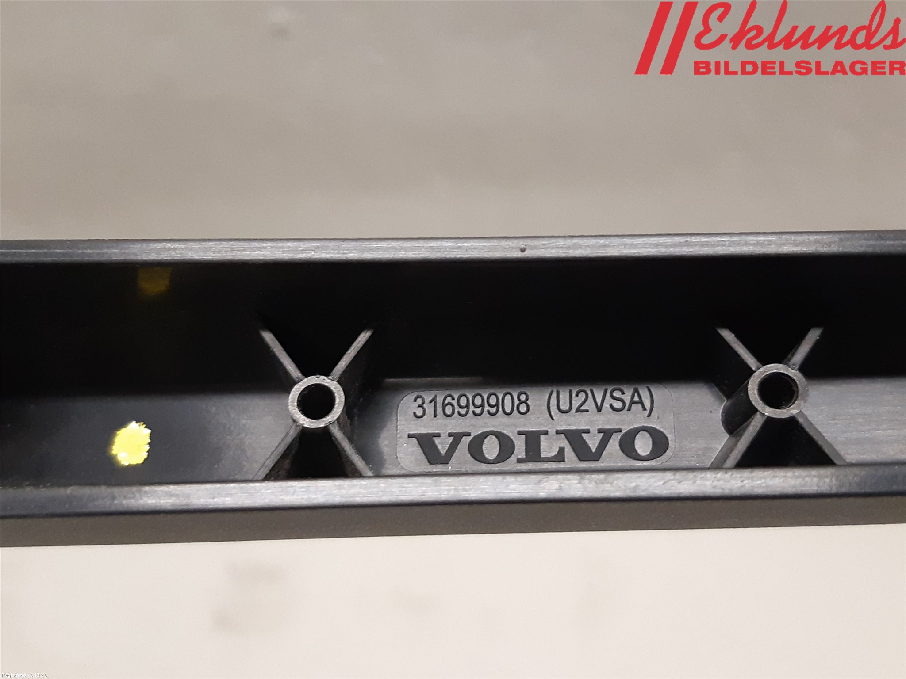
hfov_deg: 67.3
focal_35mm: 26
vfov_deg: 53.1
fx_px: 680
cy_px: 340
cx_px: 453
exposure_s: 1/50
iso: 250
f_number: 1.7
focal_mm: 3.93
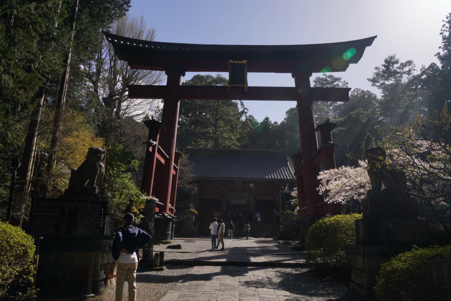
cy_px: 150
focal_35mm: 28
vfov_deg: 46.4
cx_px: 226
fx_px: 351
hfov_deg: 65.5
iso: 100
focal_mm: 28
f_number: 16
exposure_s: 1/125
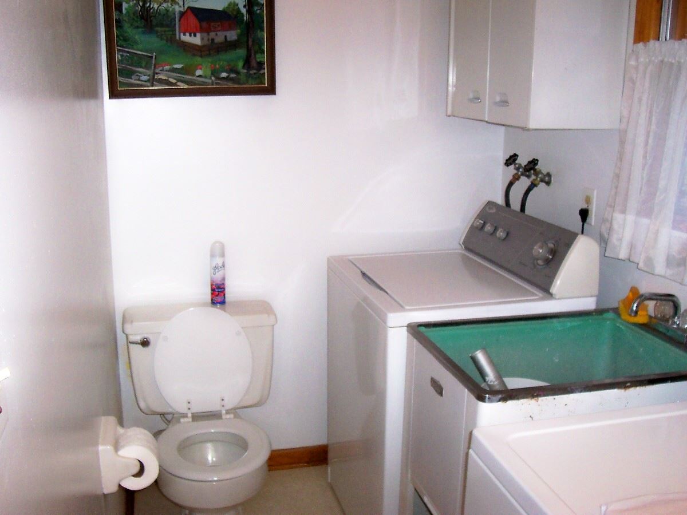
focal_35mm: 37
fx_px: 734
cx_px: 344
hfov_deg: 50.1
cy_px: 258
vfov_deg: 38.7
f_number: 2.8
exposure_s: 1/60
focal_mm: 5.6
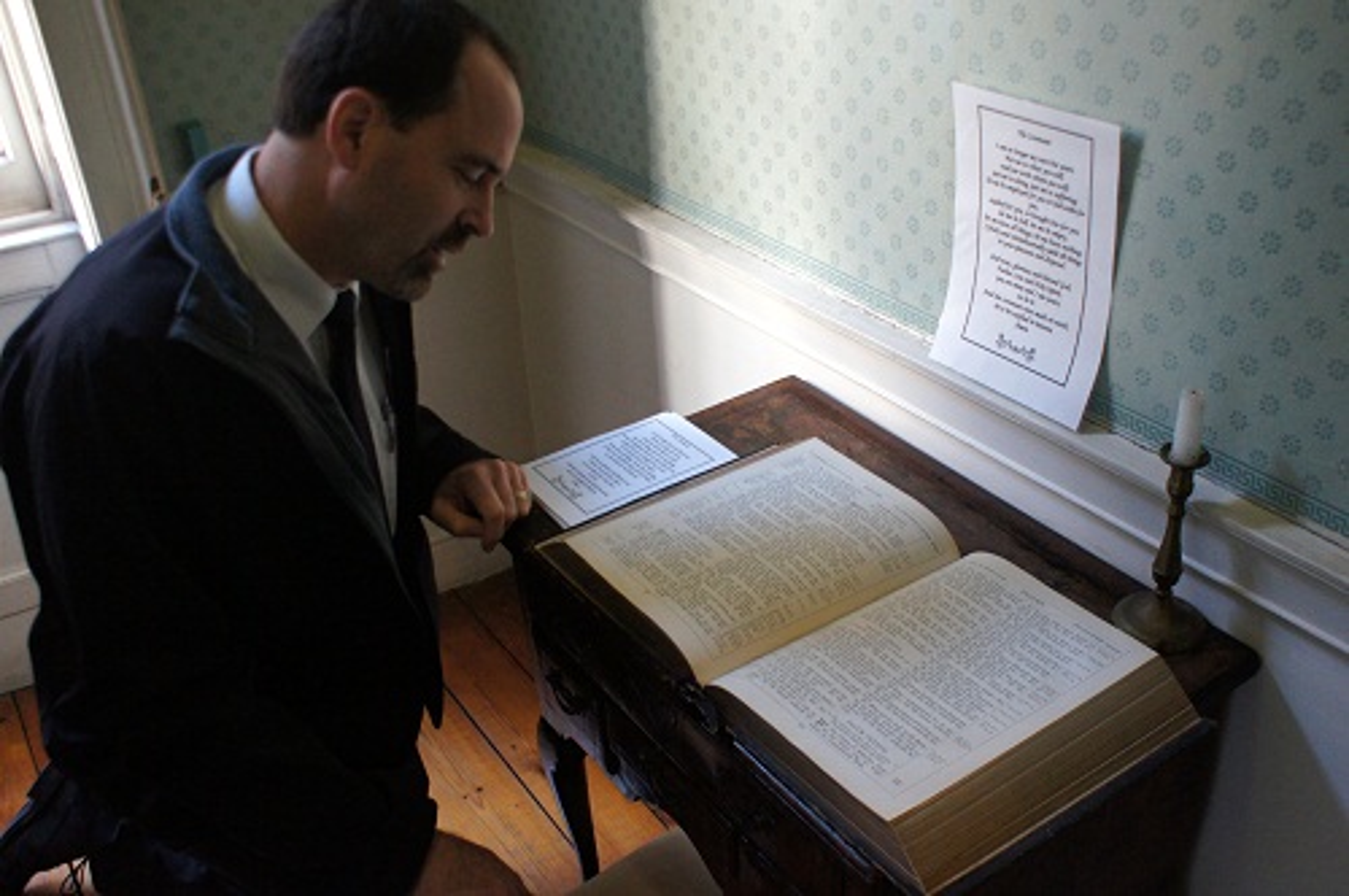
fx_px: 1235
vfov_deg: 39.9
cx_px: 674
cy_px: 448
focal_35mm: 33
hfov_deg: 57.3
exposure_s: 1/30
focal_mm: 22
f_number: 4
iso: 1600
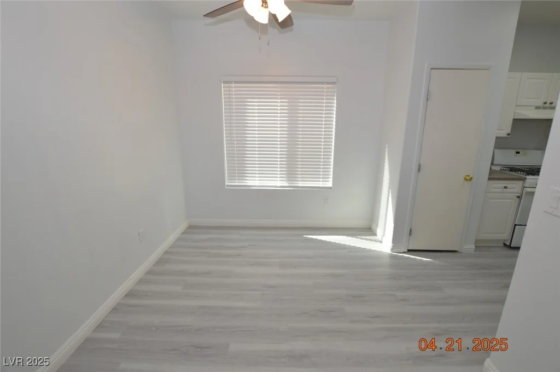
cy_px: 186
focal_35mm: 15
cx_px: 280
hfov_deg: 100.5
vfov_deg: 77.2
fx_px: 233
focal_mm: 10
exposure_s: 1/100
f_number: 5
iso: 400
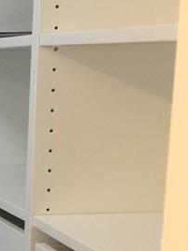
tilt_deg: -10.6
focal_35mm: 130
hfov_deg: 10.3
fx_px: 941
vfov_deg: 14.8
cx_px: -216
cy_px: 276
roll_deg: +1.4
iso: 32
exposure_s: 1/40
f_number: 2.2
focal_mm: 4.15
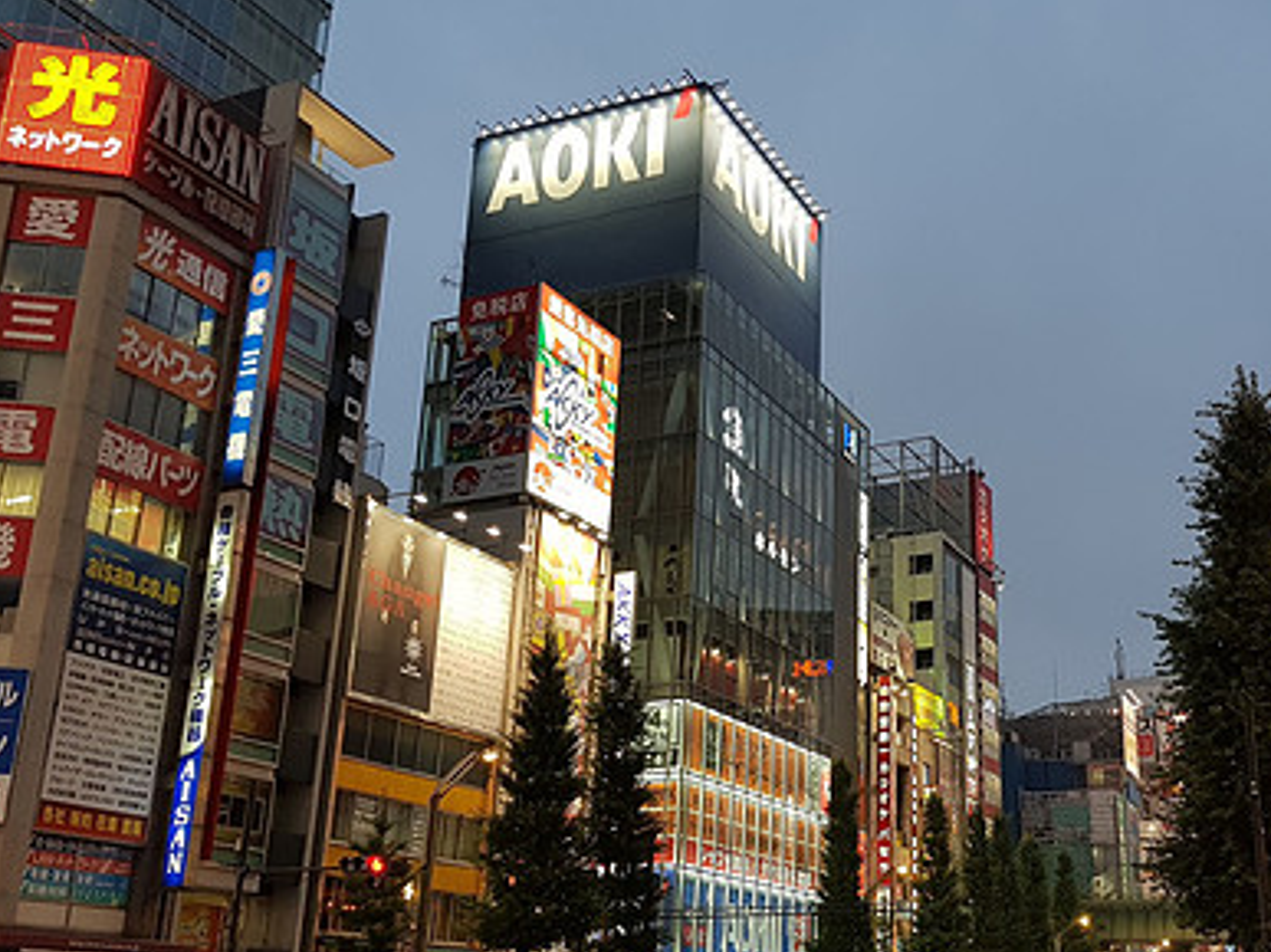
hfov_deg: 46.9
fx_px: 1432
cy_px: 576
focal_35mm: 39
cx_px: 880
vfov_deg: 36.6
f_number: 1.7
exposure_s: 1/100
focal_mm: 4.2
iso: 160
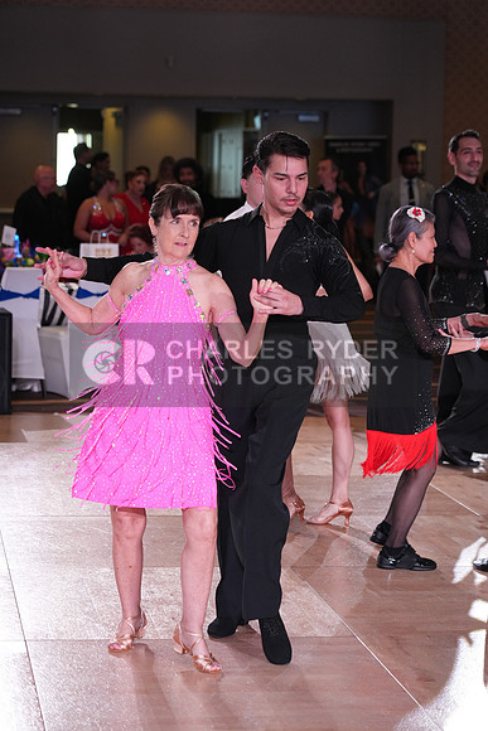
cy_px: 366
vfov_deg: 23.4
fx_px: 1768
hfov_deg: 15.7
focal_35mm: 87
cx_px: 244
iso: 2500
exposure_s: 1/500
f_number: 4
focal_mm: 87
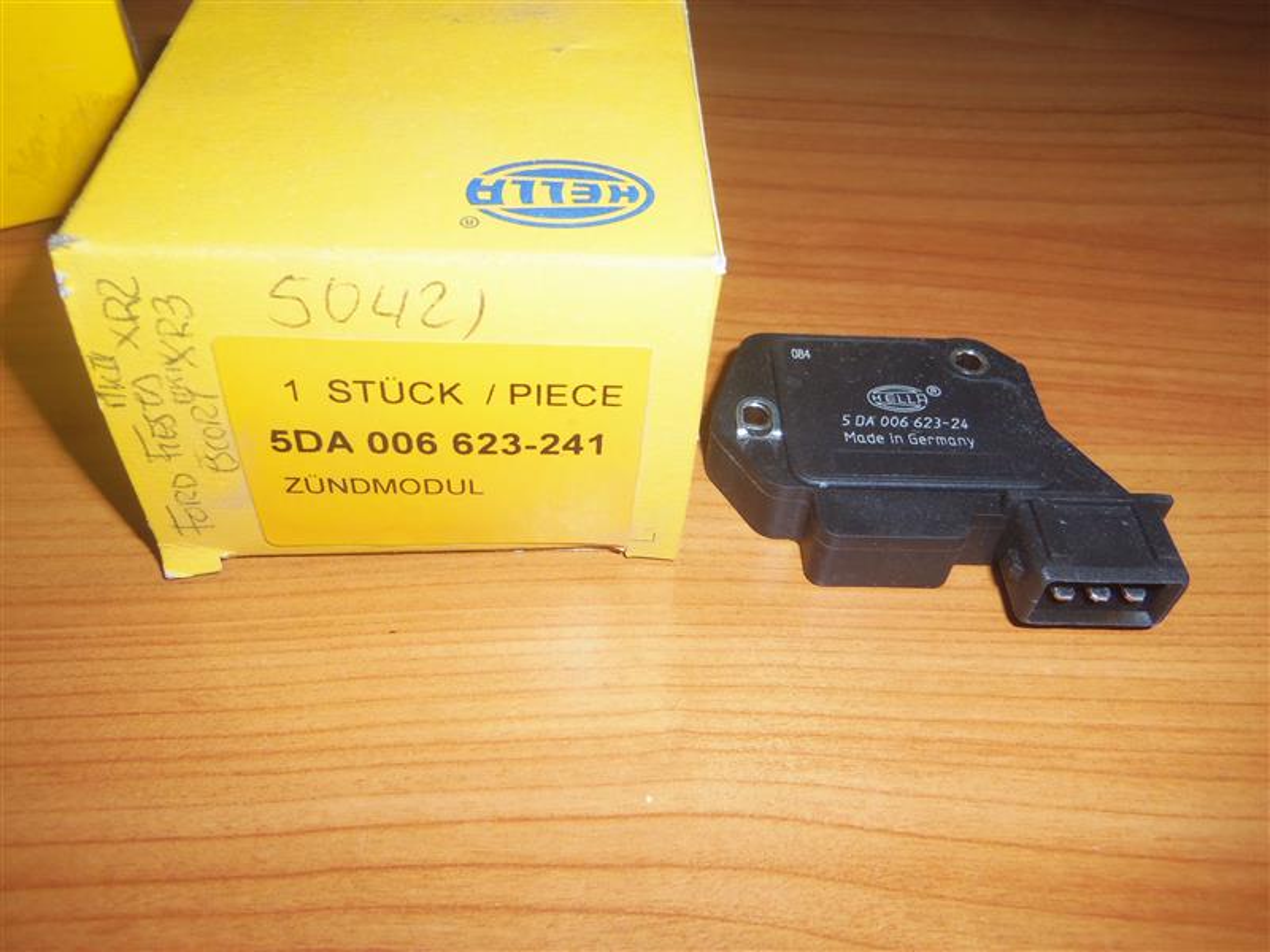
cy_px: 476
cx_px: 635
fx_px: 1027
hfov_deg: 63.4
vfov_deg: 49.7
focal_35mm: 28
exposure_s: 1/40
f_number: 3.9
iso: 100
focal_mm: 5.1
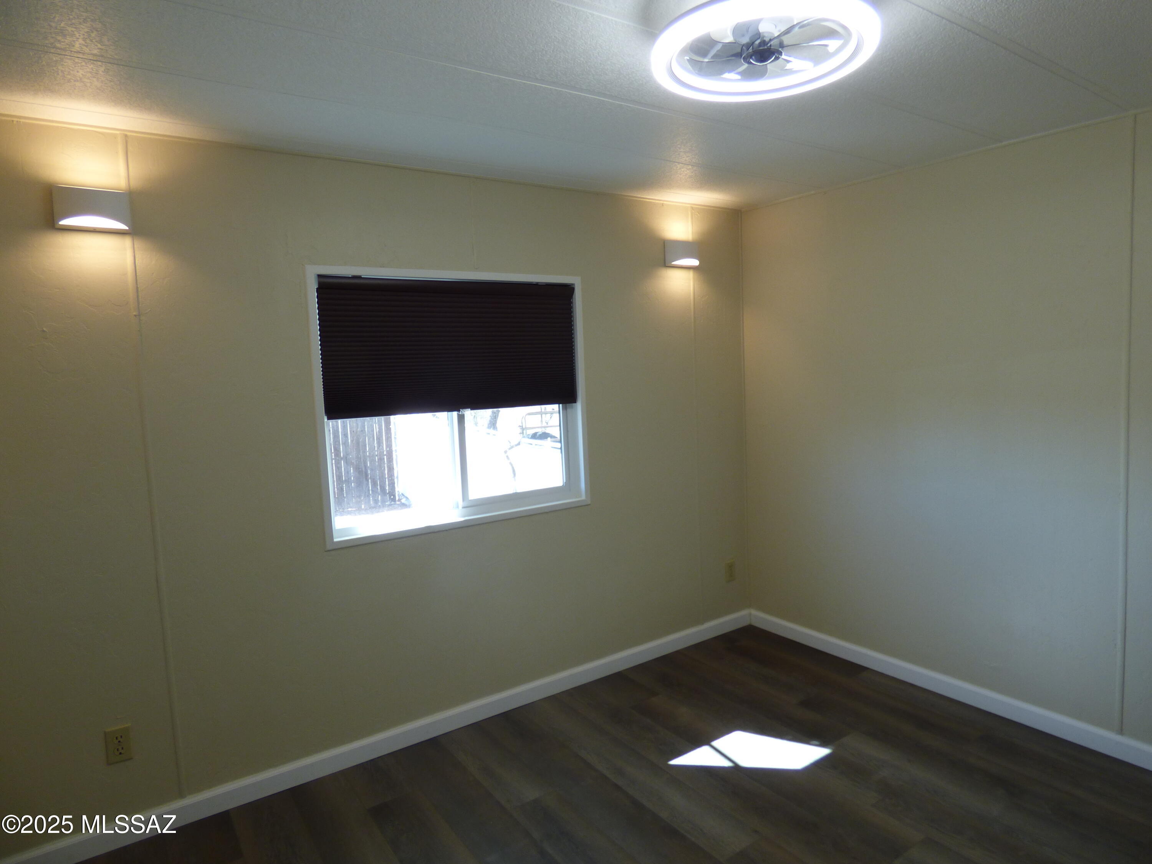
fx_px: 666
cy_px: 432
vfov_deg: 66.0
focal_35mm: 20
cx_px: 576
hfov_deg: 81.7
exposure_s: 1/60
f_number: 2.8
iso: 100
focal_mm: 3.58
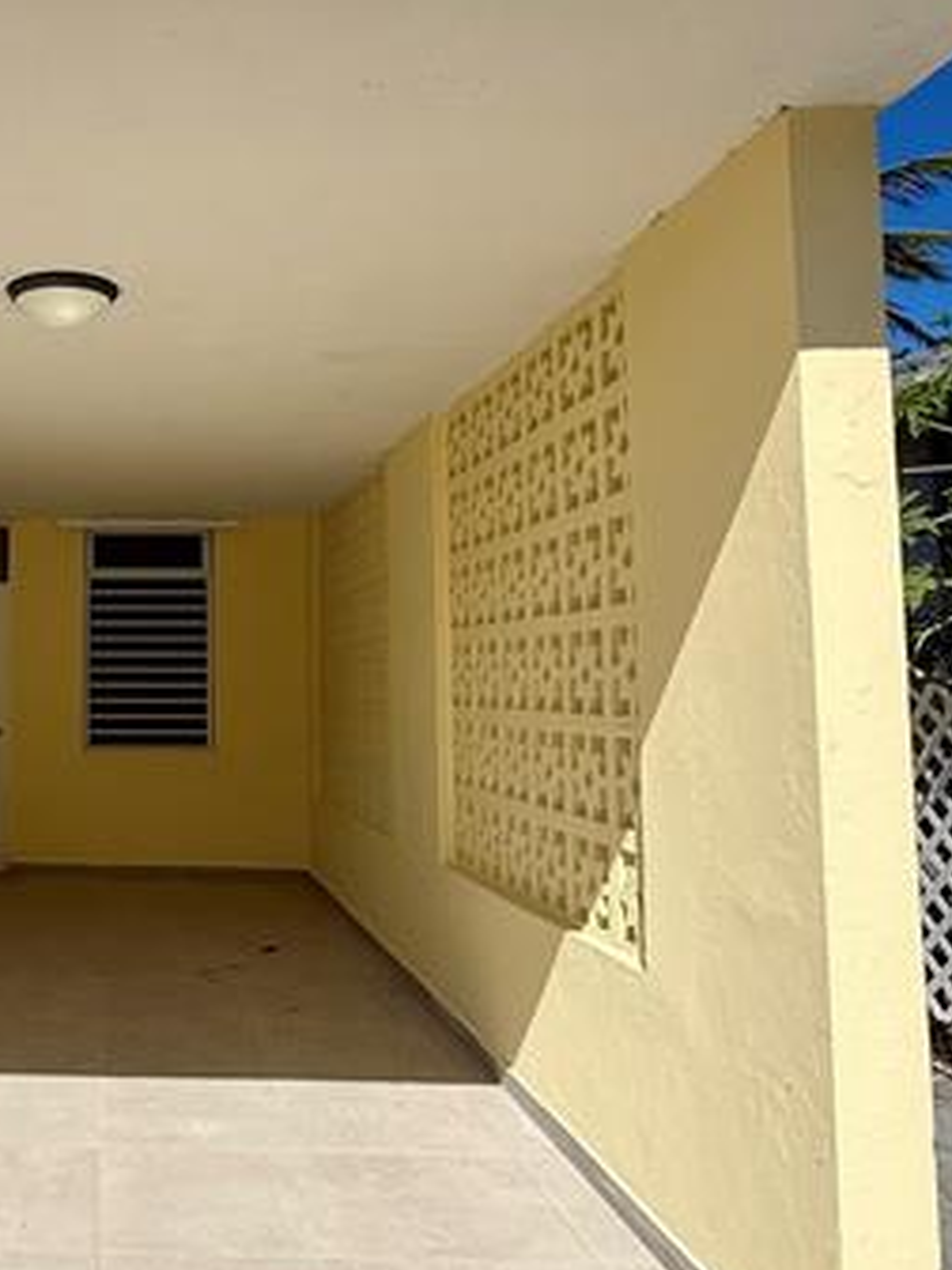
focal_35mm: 32
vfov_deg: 56.8
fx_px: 1173
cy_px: 593
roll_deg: -1.2
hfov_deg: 40.6
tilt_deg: +5.4
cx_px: 87
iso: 50
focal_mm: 2.22
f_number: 2.2
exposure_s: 1/4425
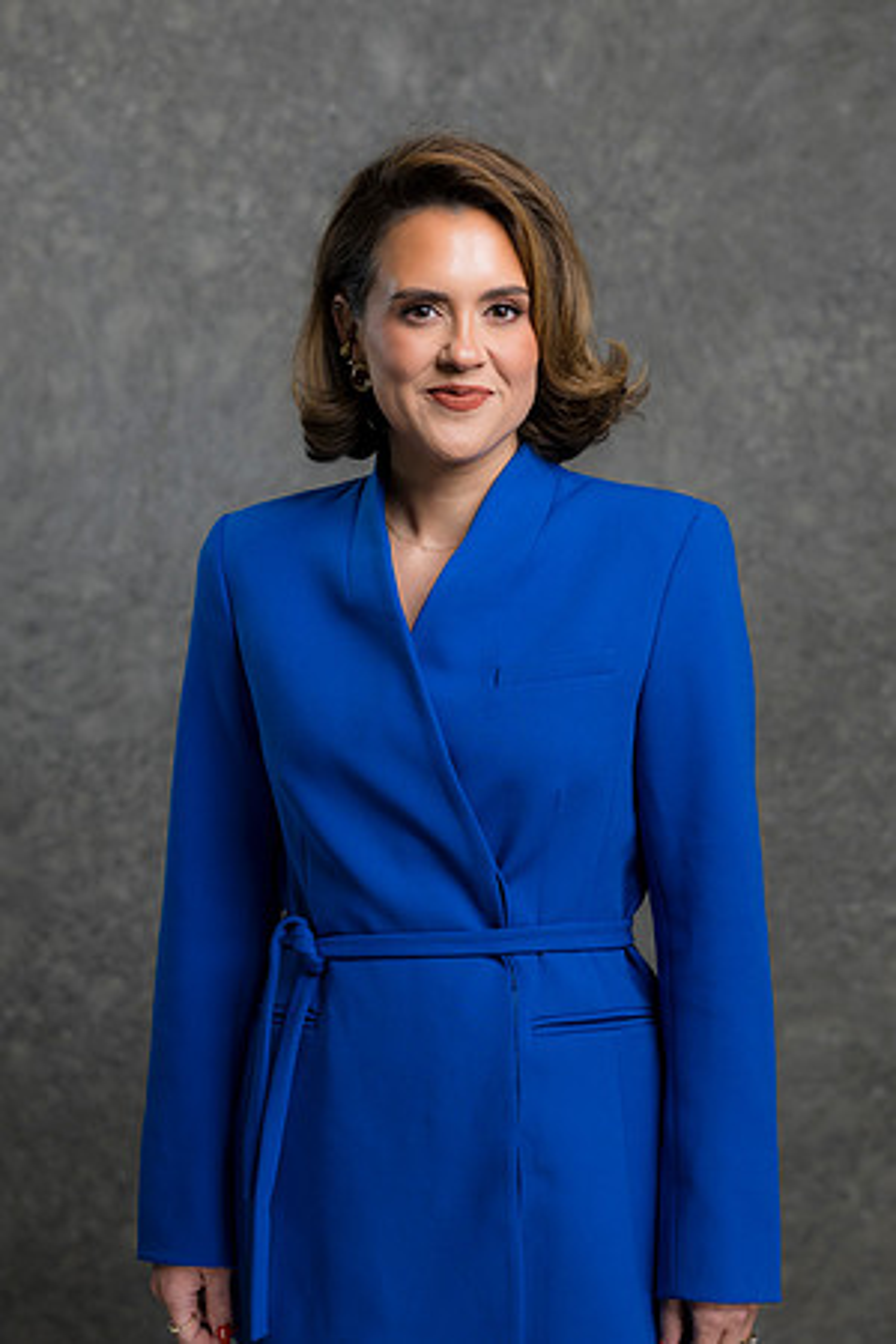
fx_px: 3173
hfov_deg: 16.1
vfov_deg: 23.9
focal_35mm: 85
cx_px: 448
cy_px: 672
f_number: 5
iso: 125
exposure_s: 1/200
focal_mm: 85
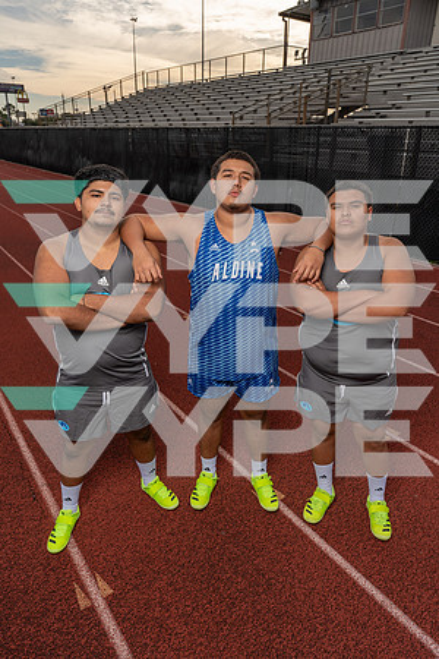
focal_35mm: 26
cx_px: 220
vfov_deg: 69.4
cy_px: 330
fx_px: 476
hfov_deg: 49.6
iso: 100
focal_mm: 26
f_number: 8
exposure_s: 1/200
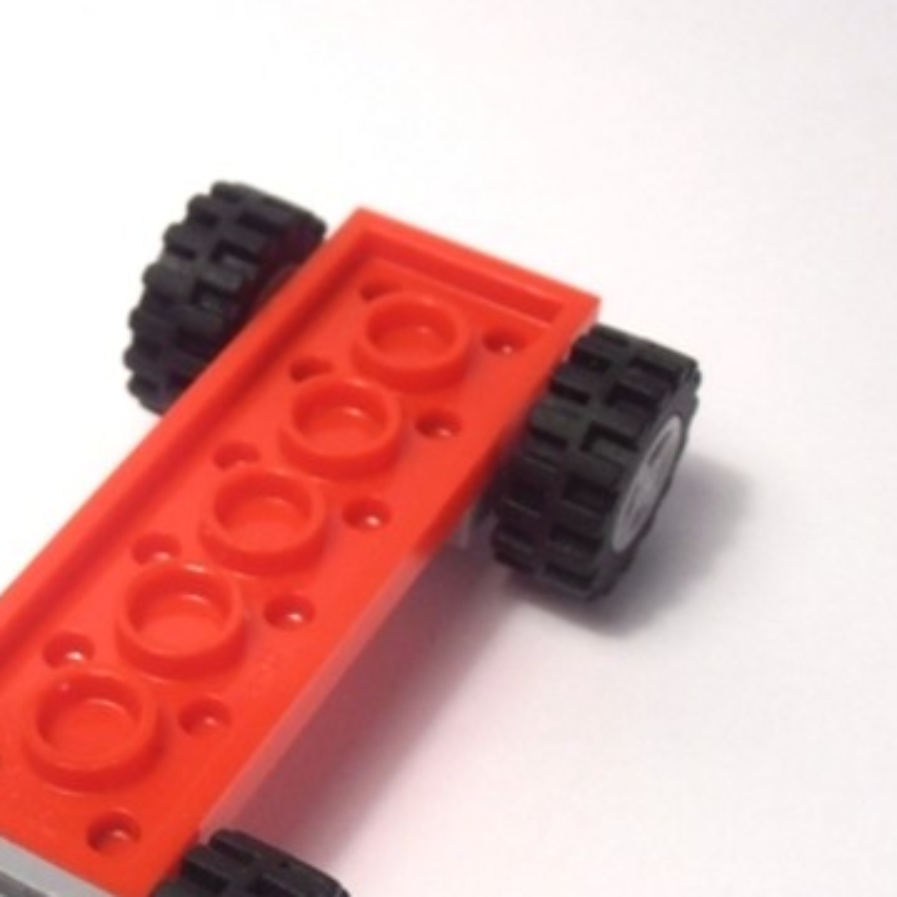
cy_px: 583
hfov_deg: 20.9
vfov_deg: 21.1
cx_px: 207
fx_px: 2404
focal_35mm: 82
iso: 80
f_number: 3.9
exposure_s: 1/100
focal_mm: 6.61
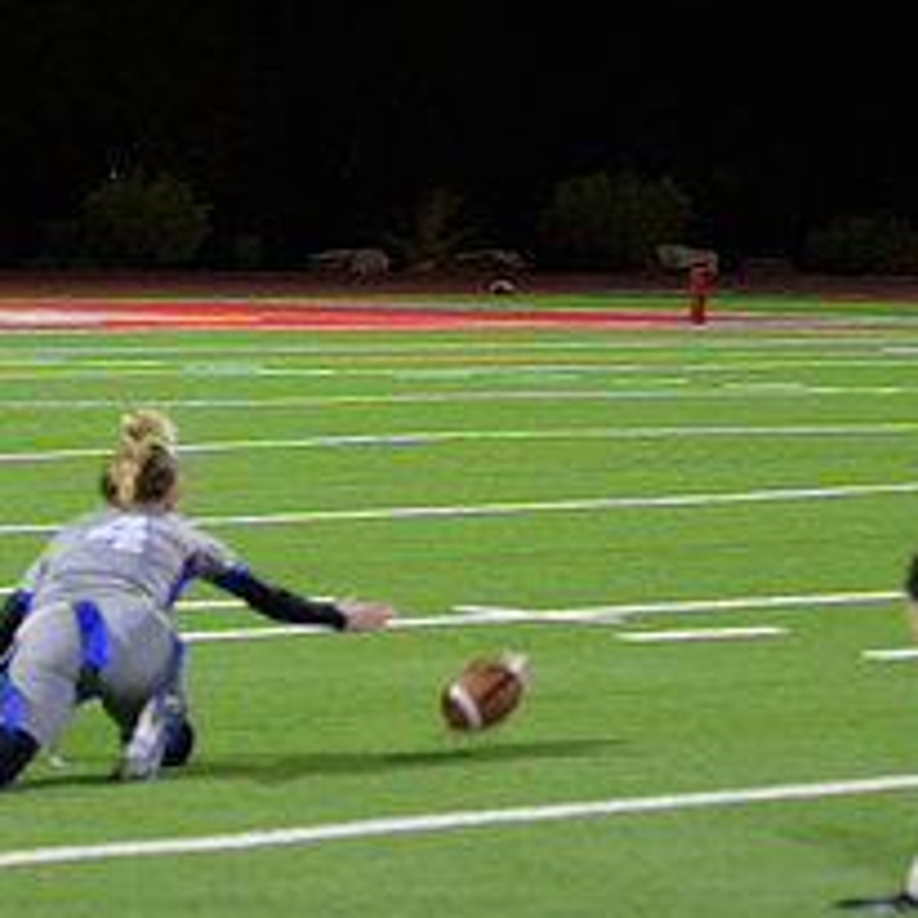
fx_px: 7891
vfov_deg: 6.7
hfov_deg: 6.6
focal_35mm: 263
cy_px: 363
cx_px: 45
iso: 1100
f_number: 2.8
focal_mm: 110
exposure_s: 1/200
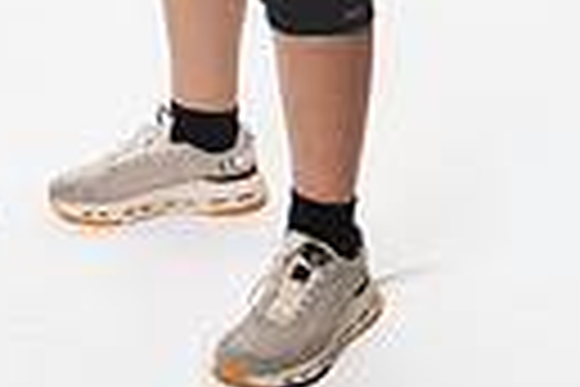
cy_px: -513
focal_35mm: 149
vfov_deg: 8.5
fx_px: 2396
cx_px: -36
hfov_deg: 13.6
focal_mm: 42.5
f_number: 7.1
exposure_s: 1/200
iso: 400
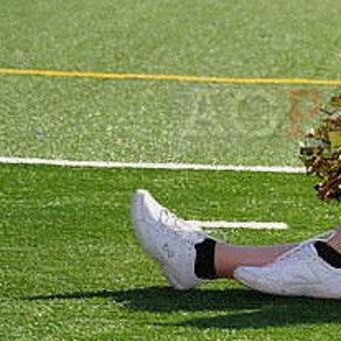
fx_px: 3533
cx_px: 448
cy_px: 104
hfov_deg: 5.5
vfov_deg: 5.5
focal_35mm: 317
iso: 100
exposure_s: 1/250
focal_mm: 133
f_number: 10
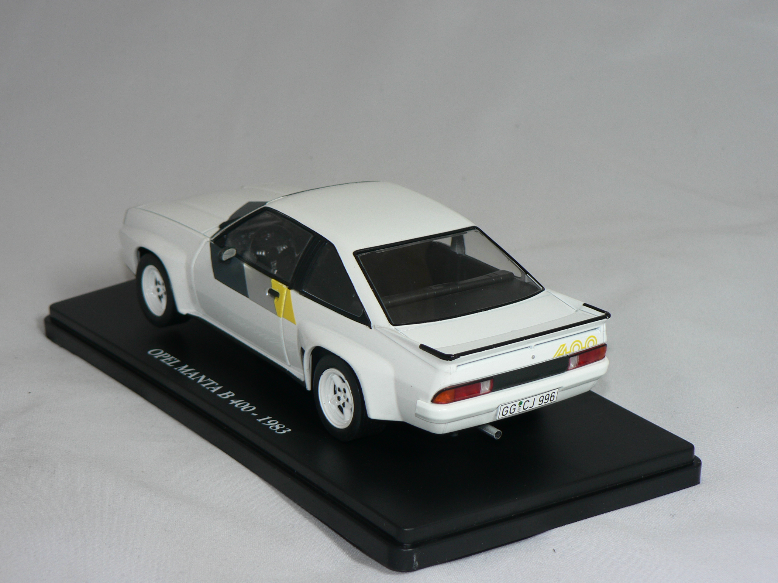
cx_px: 389
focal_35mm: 72
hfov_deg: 27.0
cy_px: 292
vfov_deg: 20.4
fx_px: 1618
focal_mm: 12
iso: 80
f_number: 3.2
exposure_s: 1/60
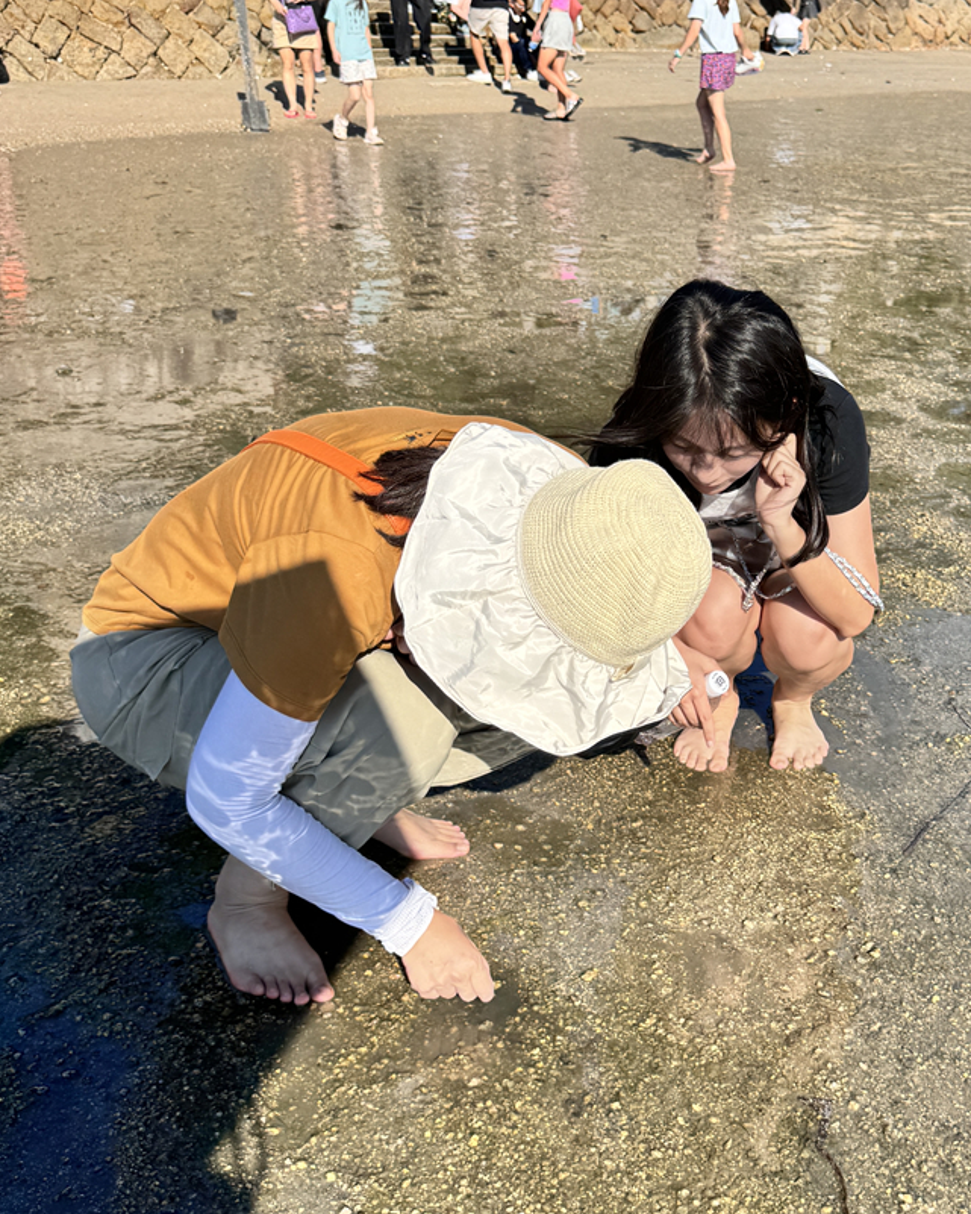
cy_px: 651
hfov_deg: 37.1
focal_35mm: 39
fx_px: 1401
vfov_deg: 46.8
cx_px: 750
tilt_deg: -22.5
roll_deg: -1.9
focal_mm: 6.76
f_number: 1.78
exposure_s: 1/3247
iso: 80
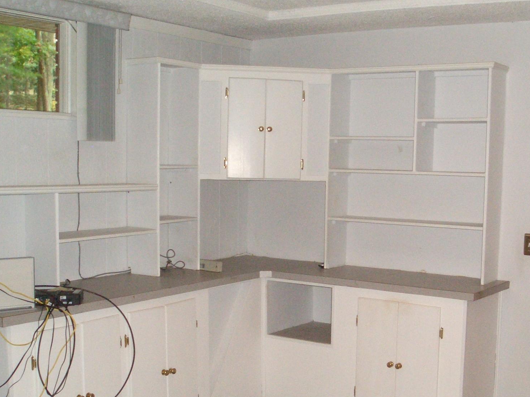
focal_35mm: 50
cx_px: 324
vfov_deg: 28.9
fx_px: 765
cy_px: 269
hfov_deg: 38.0
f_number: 4
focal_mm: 4.8
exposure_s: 1/40
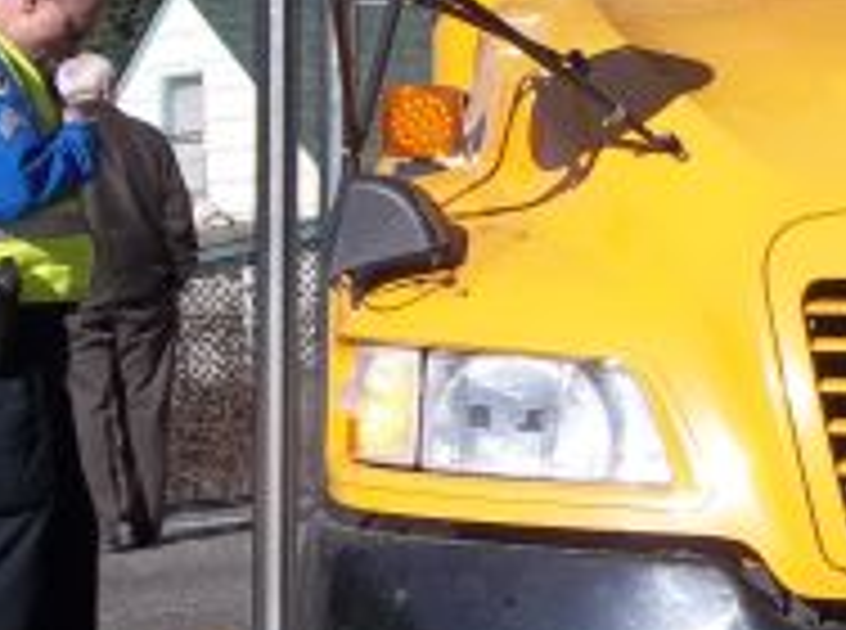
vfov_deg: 11.7
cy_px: 261
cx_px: 1170
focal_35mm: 126
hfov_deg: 14.8
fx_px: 3072
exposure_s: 1/160
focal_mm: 6.6
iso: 80
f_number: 10.1
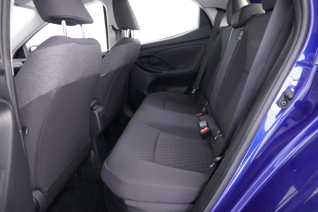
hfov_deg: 73.7
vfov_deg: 53.1
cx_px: 159
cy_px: 106
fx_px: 212
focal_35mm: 24
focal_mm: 16
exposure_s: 1/20
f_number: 3.5
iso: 6400
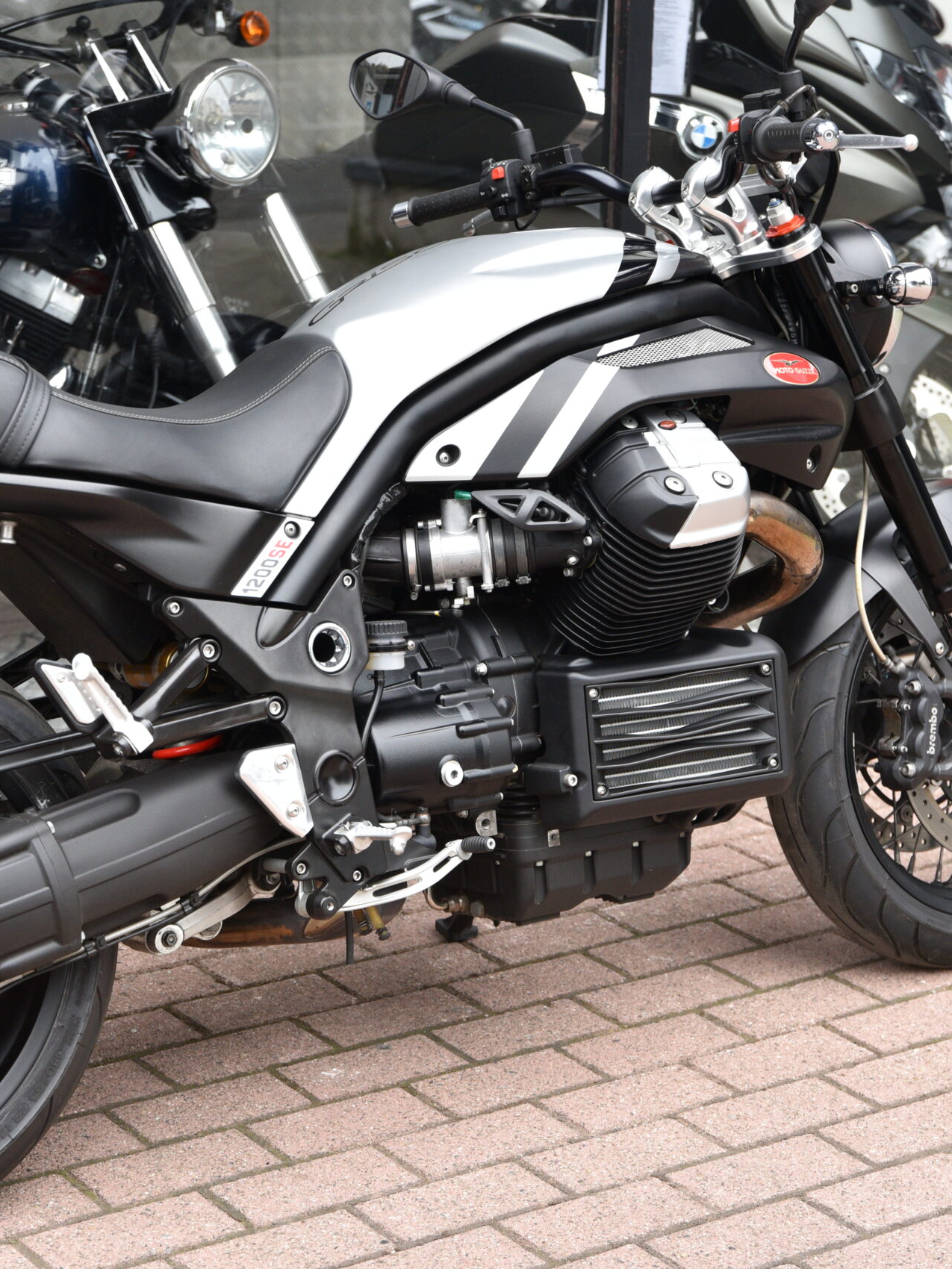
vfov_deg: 23.3
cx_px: 333
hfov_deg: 17.5
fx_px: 3080
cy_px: 633
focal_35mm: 84
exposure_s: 1/320
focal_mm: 58
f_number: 4.5
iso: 1000
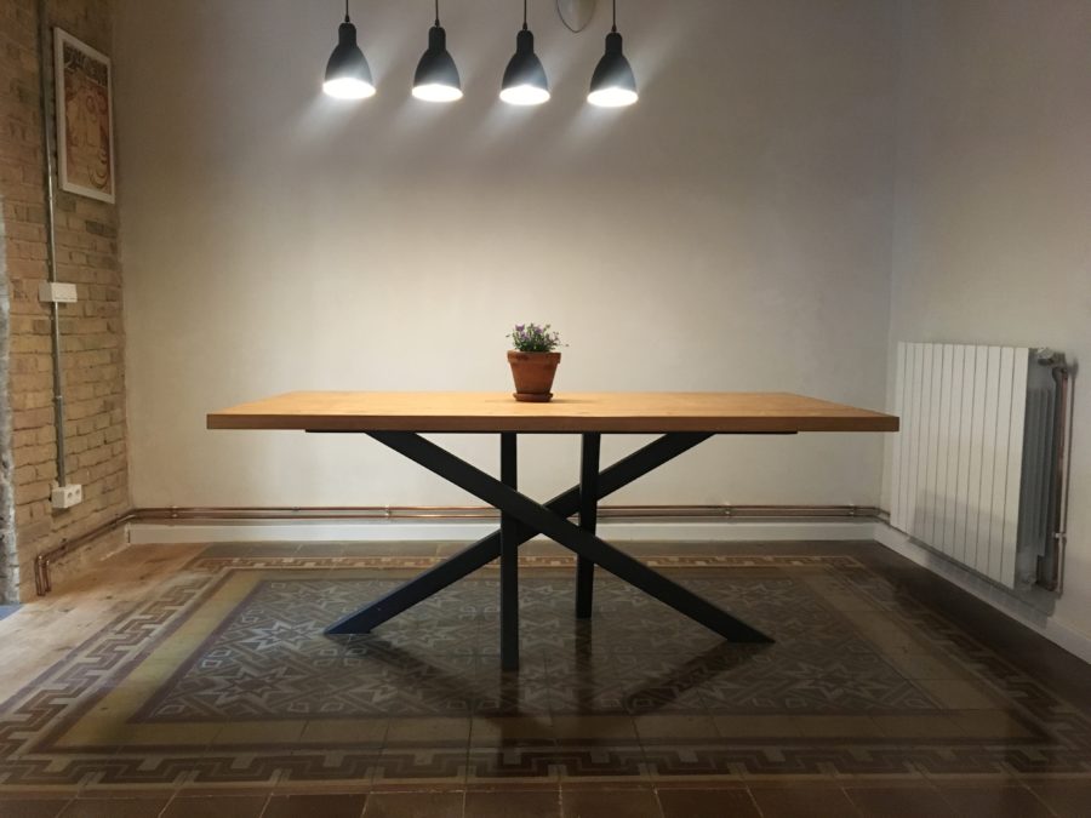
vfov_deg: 48.2
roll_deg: +0.1
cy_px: 409
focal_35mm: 29
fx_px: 914
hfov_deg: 61.7
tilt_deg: -5.8
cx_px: 546
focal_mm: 4.15
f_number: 2.2
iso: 200
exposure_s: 1/17
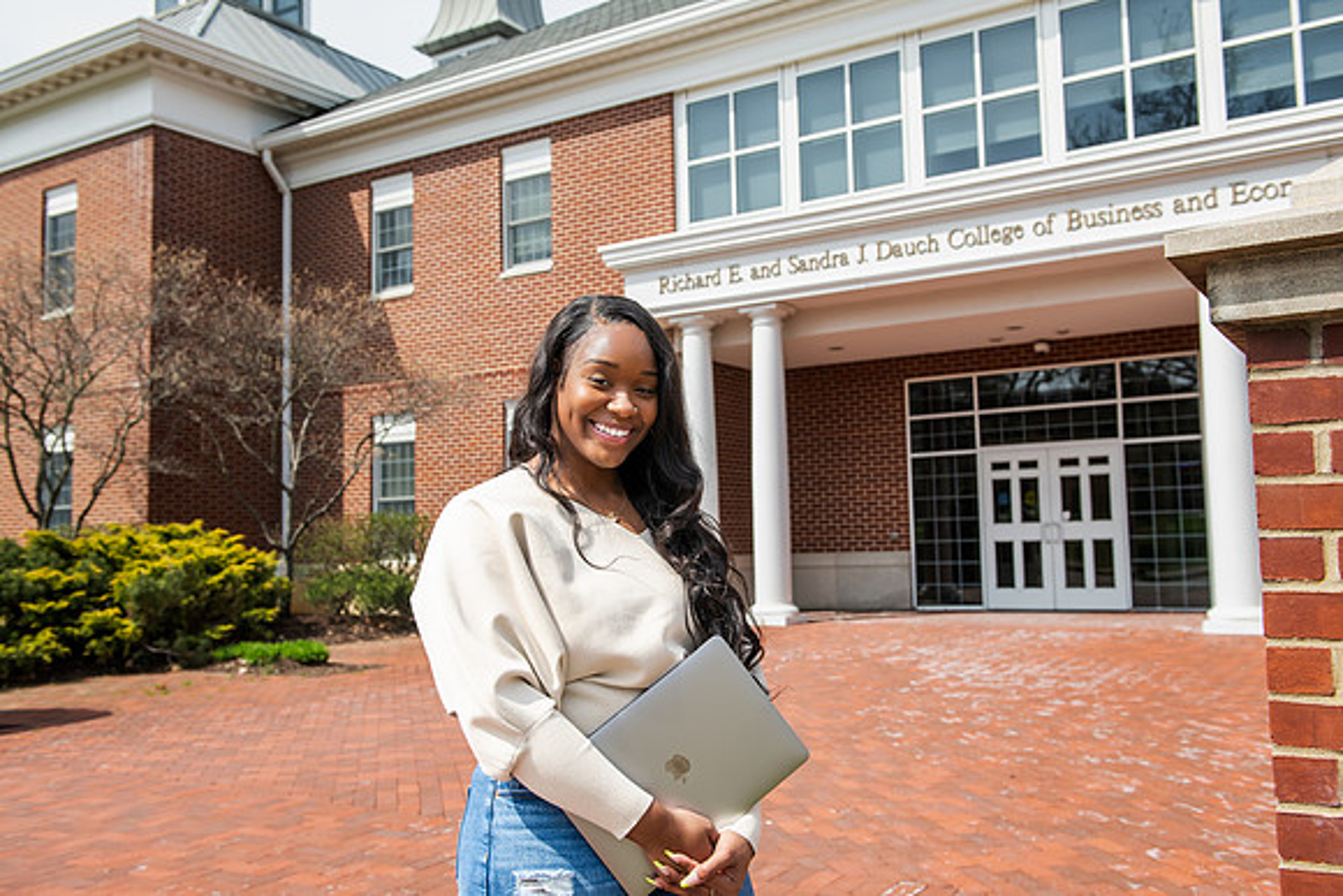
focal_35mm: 34
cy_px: 448
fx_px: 1269
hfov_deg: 55.8
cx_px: 672
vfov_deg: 38.9
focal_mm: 34
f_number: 5.6
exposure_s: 1/500
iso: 200
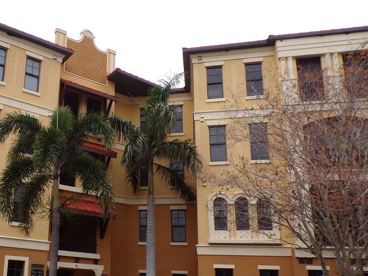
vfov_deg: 37.4
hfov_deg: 47.2
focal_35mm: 38
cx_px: 93
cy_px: 178
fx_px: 404
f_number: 5.8
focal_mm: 4.3
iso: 80
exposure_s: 1/160
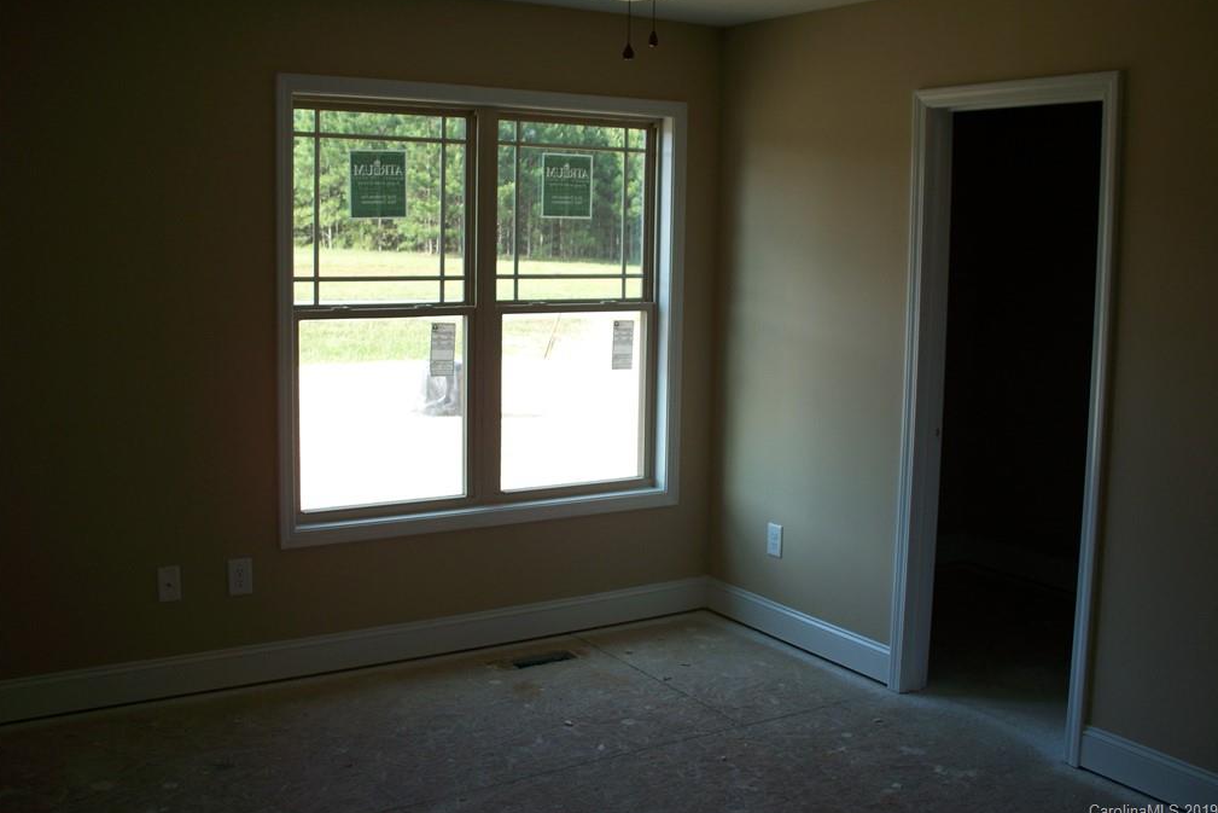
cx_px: 610
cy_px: 360
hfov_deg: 50.7
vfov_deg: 35.0
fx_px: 1286
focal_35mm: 38
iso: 64
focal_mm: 7.54
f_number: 2.8
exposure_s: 1/125
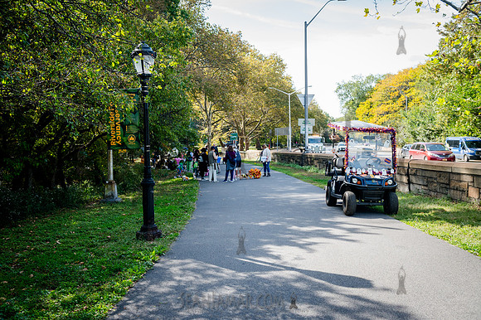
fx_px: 458
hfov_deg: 55.4
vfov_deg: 38.5
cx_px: 240
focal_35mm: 34
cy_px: 160
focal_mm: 34
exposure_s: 1/1250
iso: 1000
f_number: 5
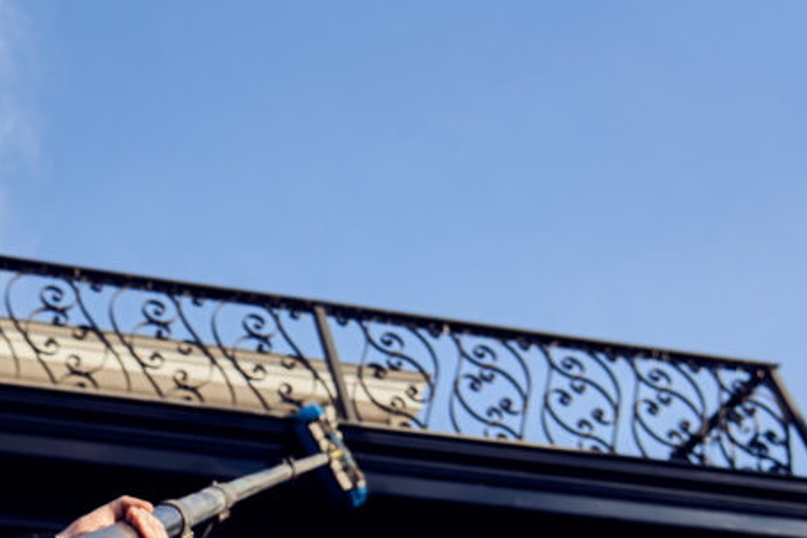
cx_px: -30
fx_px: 1210
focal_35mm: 54
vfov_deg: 23.9
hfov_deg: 33.3
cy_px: 539
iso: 100
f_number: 4.5
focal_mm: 24
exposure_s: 1/320
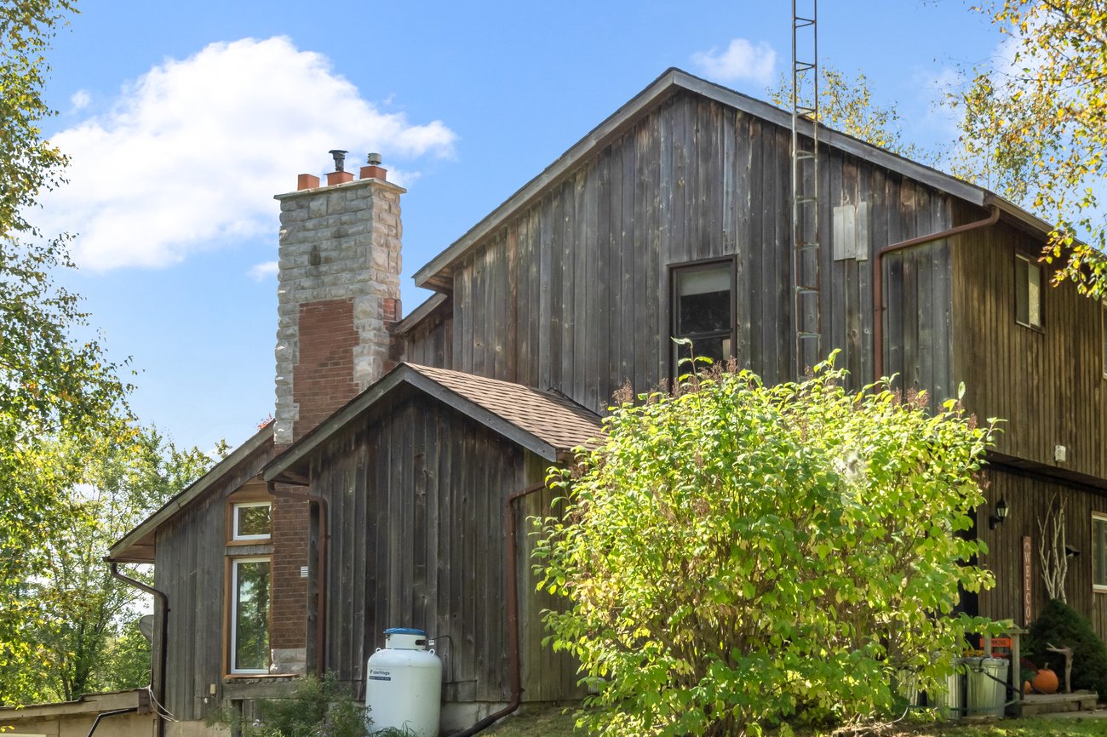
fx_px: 1598
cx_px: 715
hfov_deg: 37.9
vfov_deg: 26.0
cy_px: 404
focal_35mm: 52
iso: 640
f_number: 8
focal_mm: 33
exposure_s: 1/250
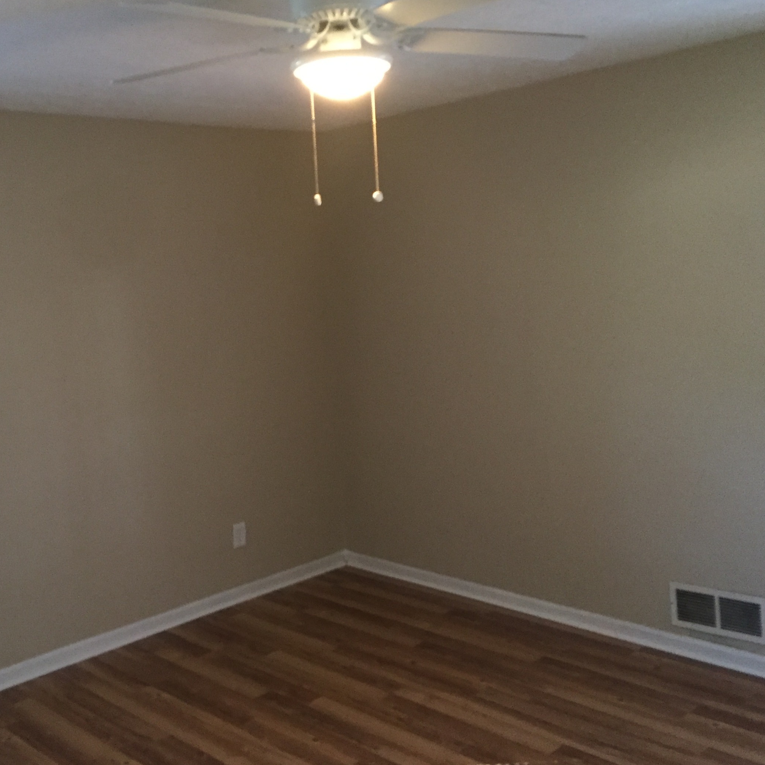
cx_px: 298
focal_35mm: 38
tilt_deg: -6.1
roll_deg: +3.9
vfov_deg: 43.9
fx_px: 950
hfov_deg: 43.6
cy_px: 390
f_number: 2.2
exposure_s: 1/30
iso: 250
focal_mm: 4.15
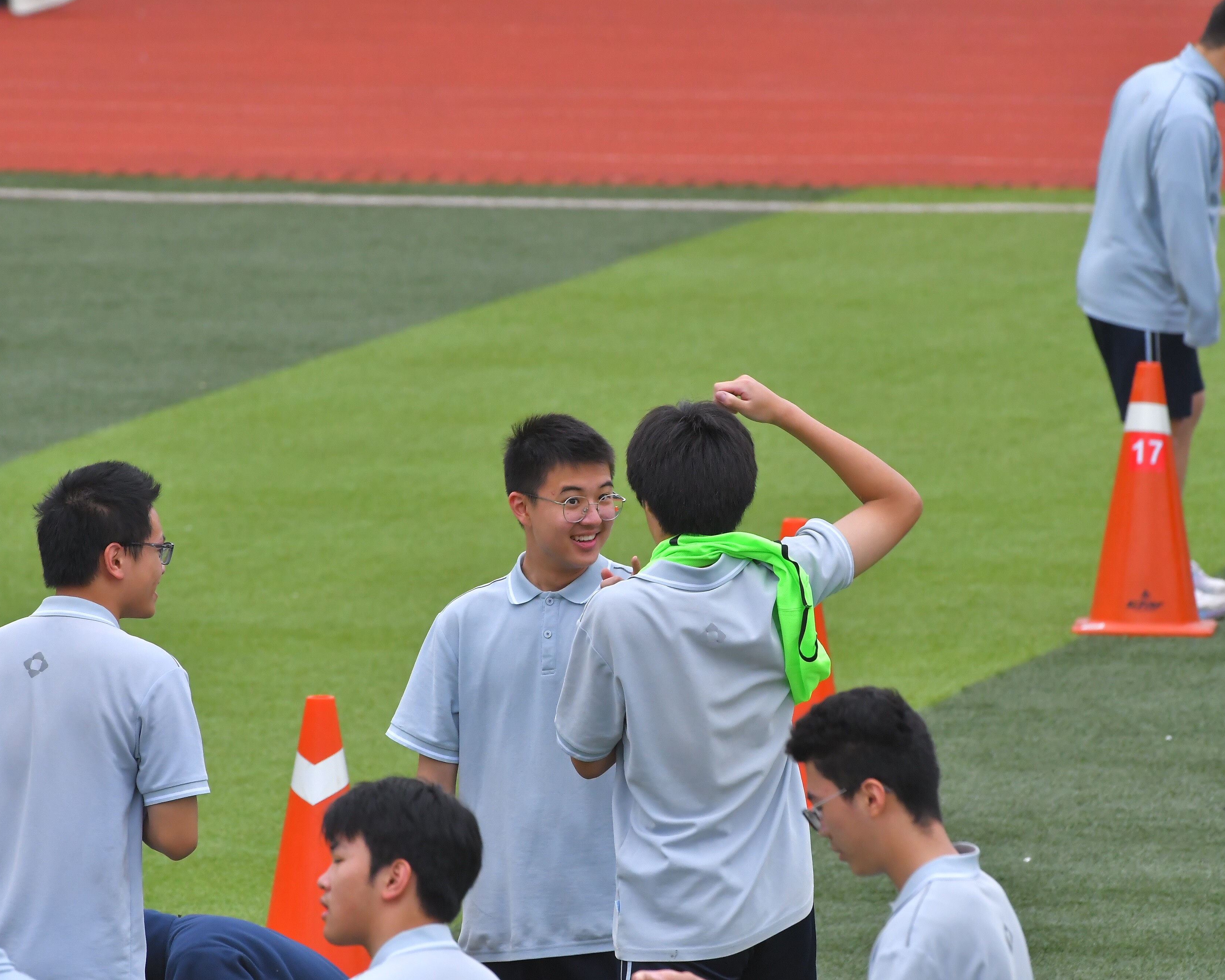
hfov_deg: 2.9
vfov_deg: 2.3
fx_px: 24546
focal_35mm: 677
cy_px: 489
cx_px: 561
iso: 1000
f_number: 11
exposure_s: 1/800
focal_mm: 400
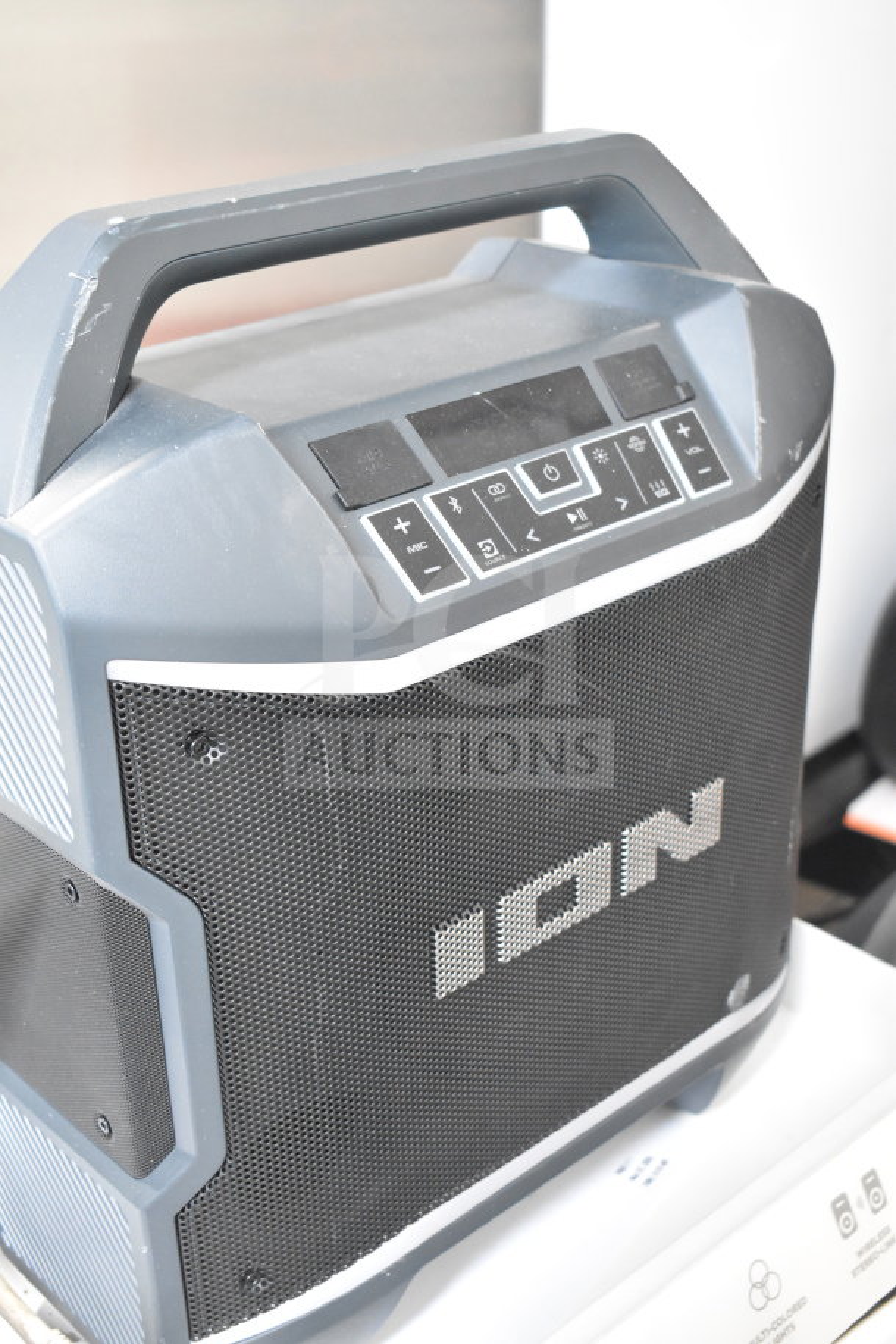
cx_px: 448
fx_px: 1736
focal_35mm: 46
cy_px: 672
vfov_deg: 42.3
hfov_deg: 28.9
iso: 4000
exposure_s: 1/50
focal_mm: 31
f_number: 4.2
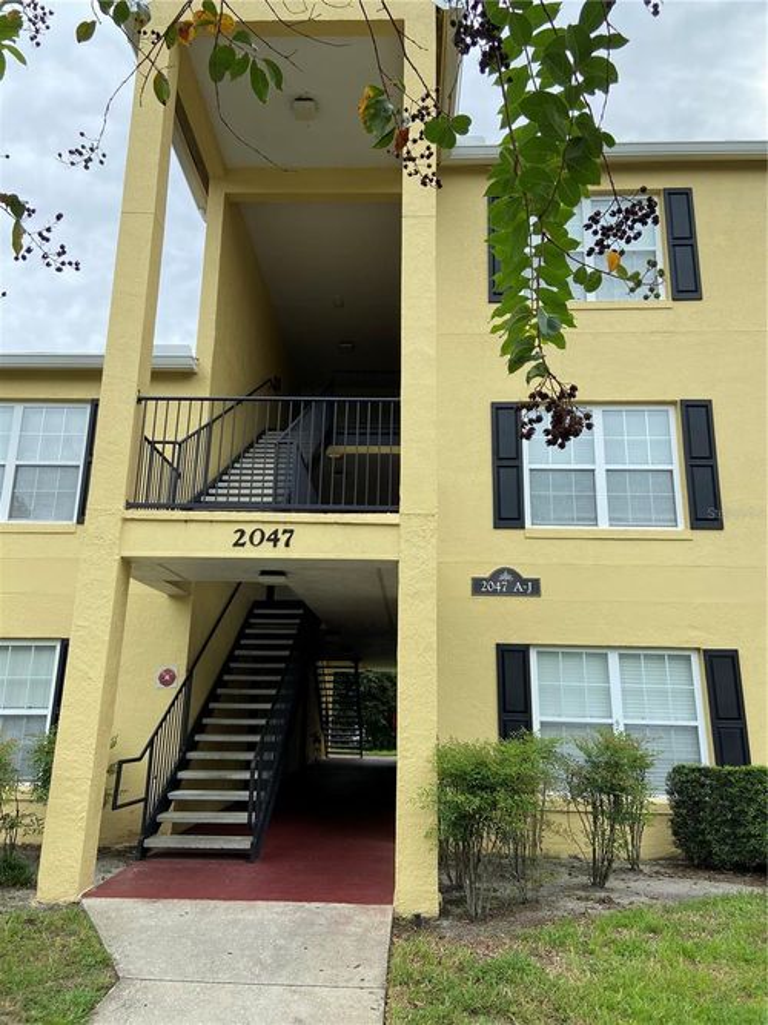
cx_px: 384
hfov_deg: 53.0
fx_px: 769
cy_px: 512
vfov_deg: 67.3
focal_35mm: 26
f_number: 1.8
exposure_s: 1/942
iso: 32
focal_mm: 4.25
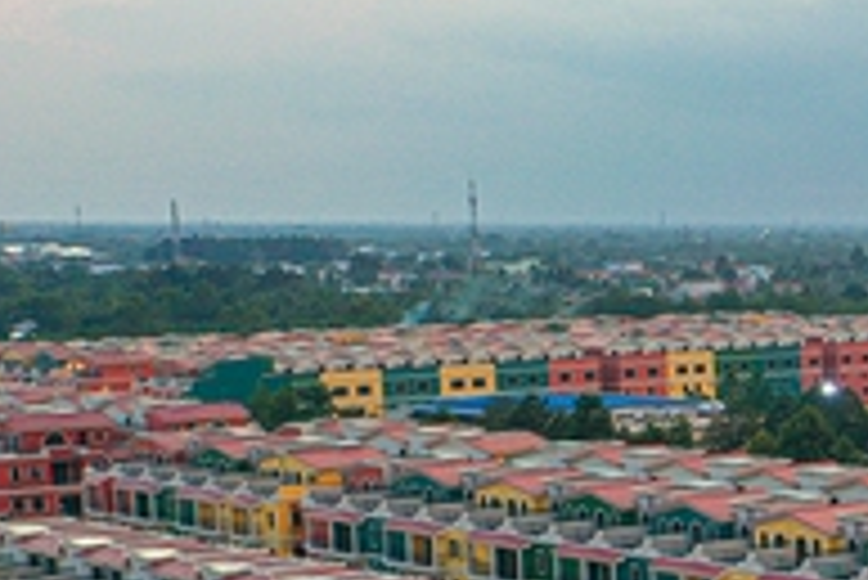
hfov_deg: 19.0
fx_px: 2244
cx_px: 1331
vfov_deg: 14.5
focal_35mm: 93
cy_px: 600
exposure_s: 1/30
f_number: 2.8
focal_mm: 10.26
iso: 200
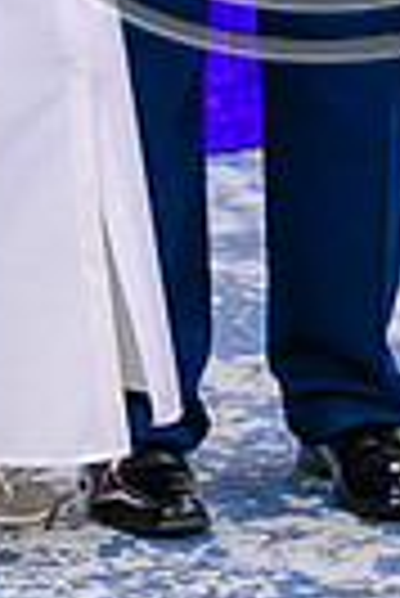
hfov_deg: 3.9
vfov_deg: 5.7
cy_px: -360
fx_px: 5884
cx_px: 319
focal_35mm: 354
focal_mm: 70
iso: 2500
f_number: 2.8
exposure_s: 1/200
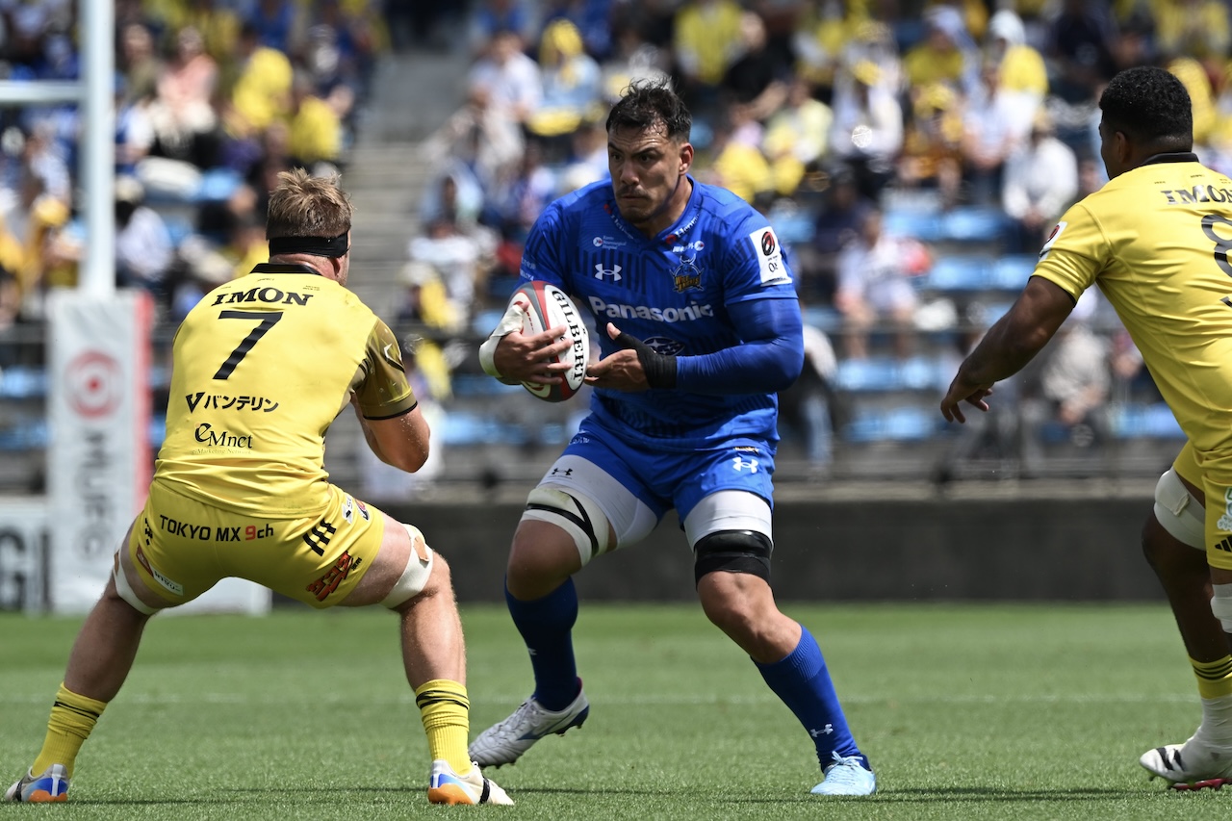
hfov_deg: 5.2
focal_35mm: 400
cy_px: 410
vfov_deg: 3.4
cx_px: 616
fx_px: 13686
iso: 200
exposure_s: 1/1250
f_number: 5.6
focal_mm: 400
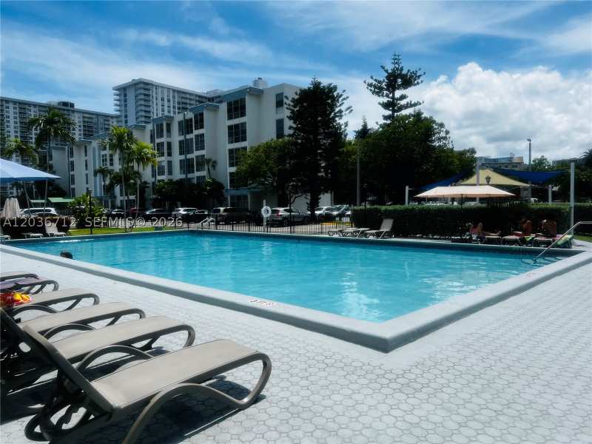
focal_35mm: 26
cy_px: 222
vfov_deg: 53.1
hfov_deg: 67.3
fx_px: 445
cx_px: 296
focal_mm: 5.7
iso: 50
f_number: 1.5
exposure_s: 1/6579
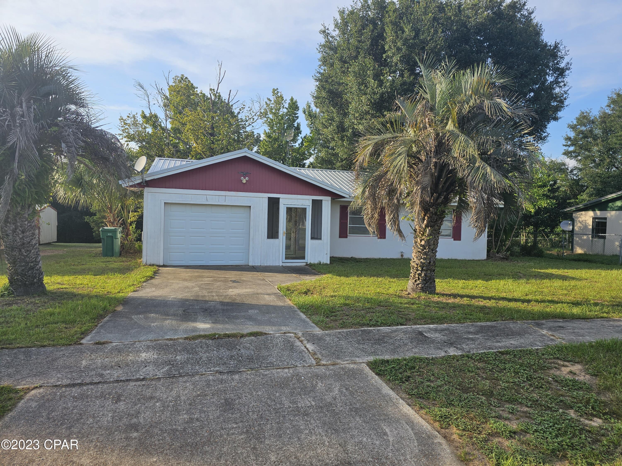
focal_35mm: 23
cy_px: 233
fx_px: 413
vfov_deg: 58.9
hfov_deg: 73.9
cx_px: 311
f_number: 1.7
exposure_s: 1/385
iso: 10
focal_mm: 6.3
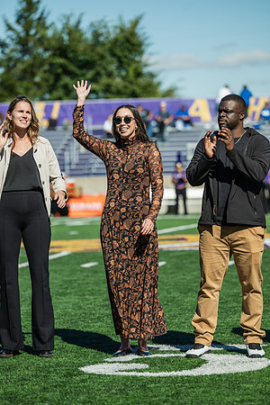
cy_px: 202
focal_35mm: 160
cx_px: 135
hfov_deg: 8.6
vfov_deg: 12.8
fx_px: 1800
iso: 100
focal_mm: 160
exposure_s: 1/1250
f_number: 3.5
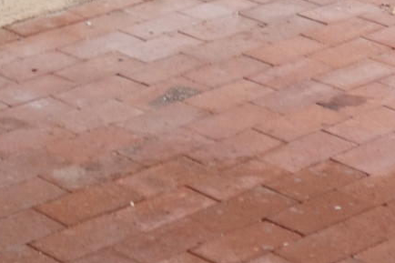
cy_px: -442
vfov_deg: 7.5
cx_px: -74
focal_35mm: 166
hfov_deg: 12.1
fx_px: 1821
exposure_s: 1/160
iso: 200
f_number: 4
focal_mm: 16
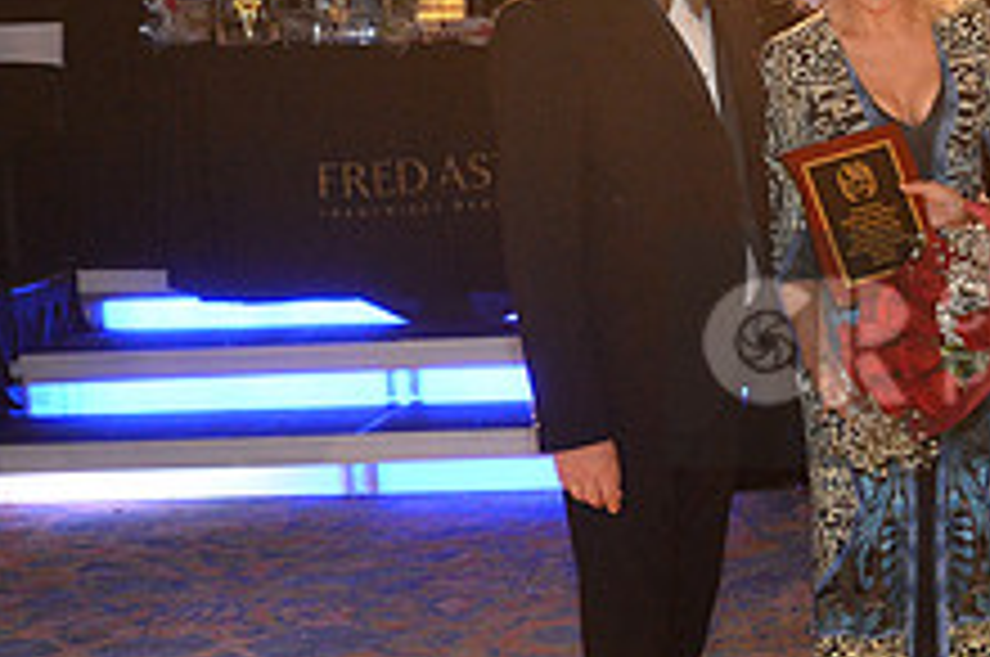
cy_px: 349
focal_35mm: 100
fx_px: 2746
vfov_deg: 13.6
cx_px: 1156
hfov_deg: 19.4
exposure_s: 1/250
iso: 5000
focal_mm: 38
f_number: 5.6
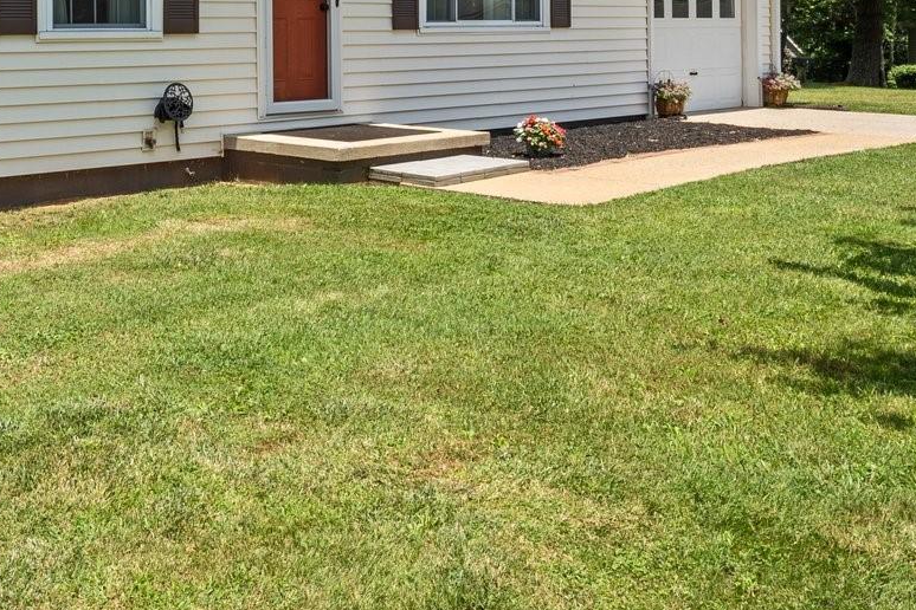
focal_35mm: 45
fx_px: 1145
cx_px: 77
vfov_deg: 27.7
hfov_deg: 40.1
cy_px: -34
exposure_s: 1/50
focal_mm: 17
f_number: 16
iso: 400
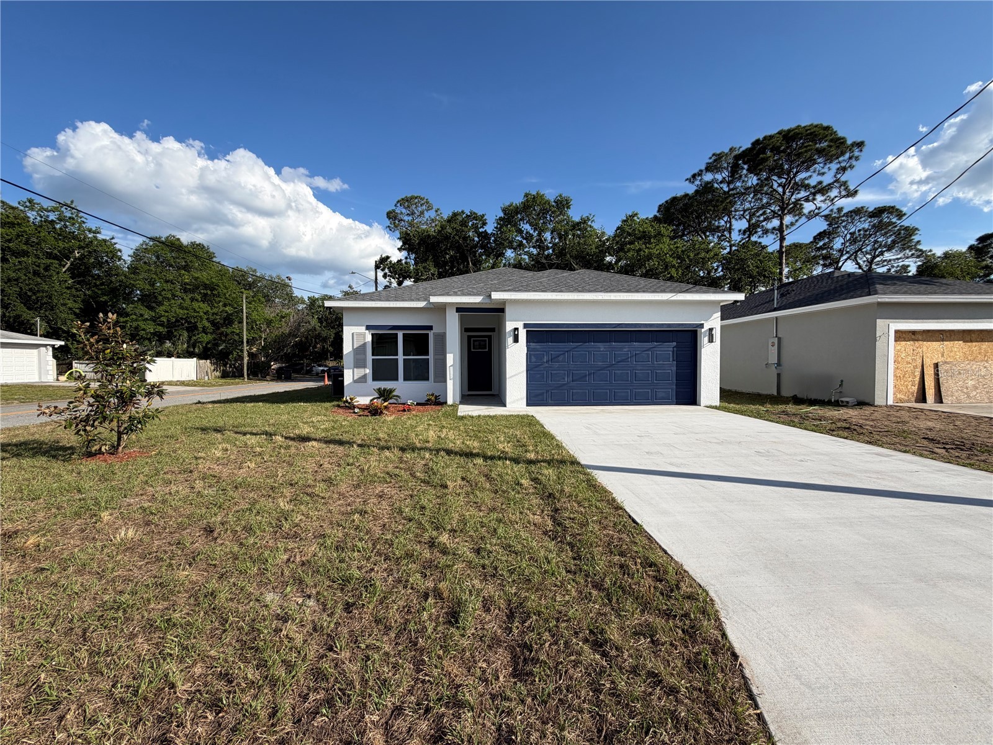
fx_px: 402
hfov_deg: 102.1
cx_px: 496
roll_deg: +0.5
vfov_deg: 85.7
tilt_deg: -1.4
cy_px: 372
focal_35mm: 14
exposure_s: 1/864
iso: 20
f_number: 2.2
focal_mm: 2.22
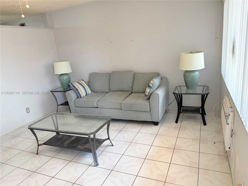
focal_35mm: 24
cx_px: 124
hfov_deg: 71.6
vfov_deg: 56.8
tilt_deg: -14.3
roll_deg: +6.5
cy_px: 93
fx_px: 172
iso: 64
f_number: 1.78
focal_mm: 6.76
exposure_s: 1/120
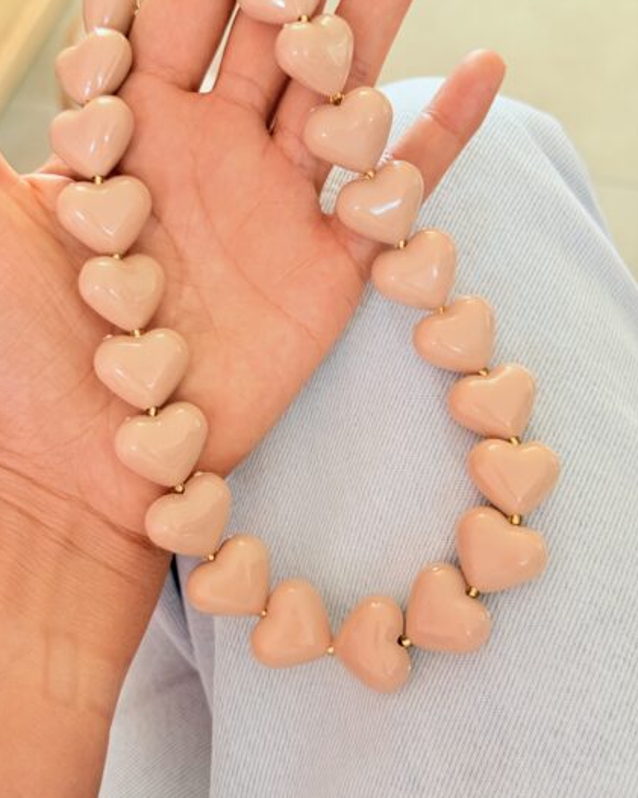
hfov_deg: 29.7
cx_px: 320
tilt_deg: -54.5
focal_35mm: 51
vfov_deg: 36.7
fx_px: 1205
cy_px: 376
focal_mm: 6.76
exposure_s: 1/60
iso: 160
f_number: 1.78
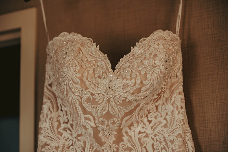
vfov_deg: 13.7
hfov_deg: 20.4
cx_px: 114
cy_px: 76
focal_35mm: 100
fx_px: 633
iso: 640
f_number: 3.2
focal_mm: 100
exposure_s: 1/125
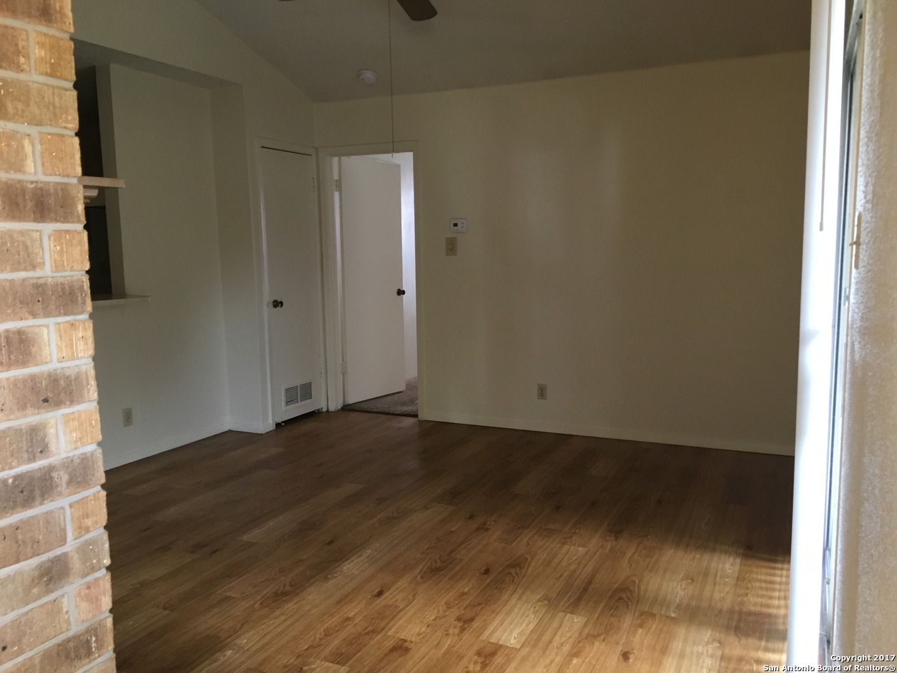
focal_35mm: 29
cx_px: 448
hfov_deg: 61.7
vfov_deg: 48.2
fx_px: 751
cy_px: 336
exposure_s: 1/30
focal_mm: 4.15
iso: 125
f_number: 2.2
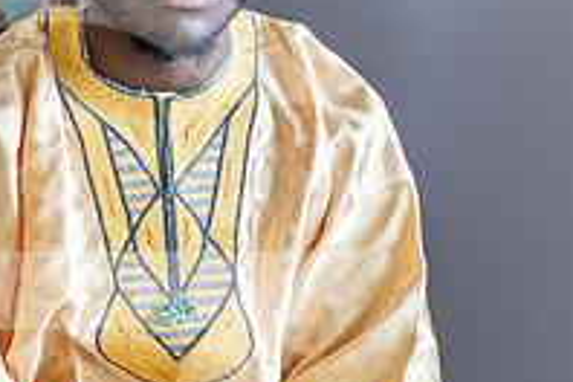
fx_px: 2753
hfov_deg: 11.7
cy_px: 220
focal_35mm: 173
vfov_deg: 7.9
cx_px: -73
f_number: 1.8
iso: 100
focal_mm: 50
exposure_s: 1/125
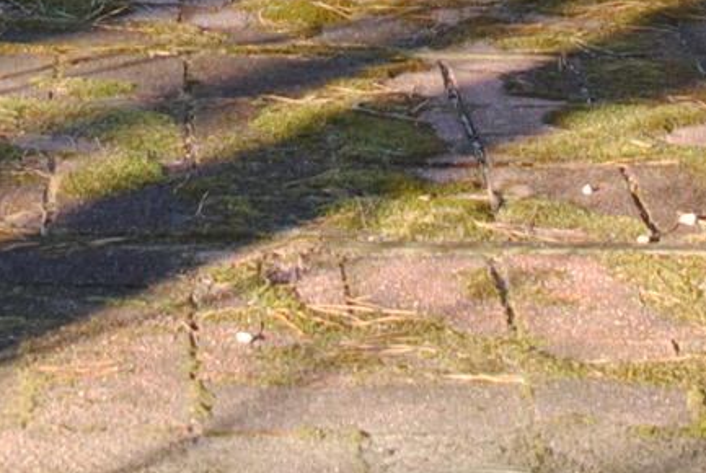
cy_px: -522
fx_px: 4733
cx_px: 235
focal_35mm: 241
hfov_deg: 8.5
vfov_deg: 5.6
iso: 100
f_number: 4
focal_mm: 24
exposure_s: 1/200
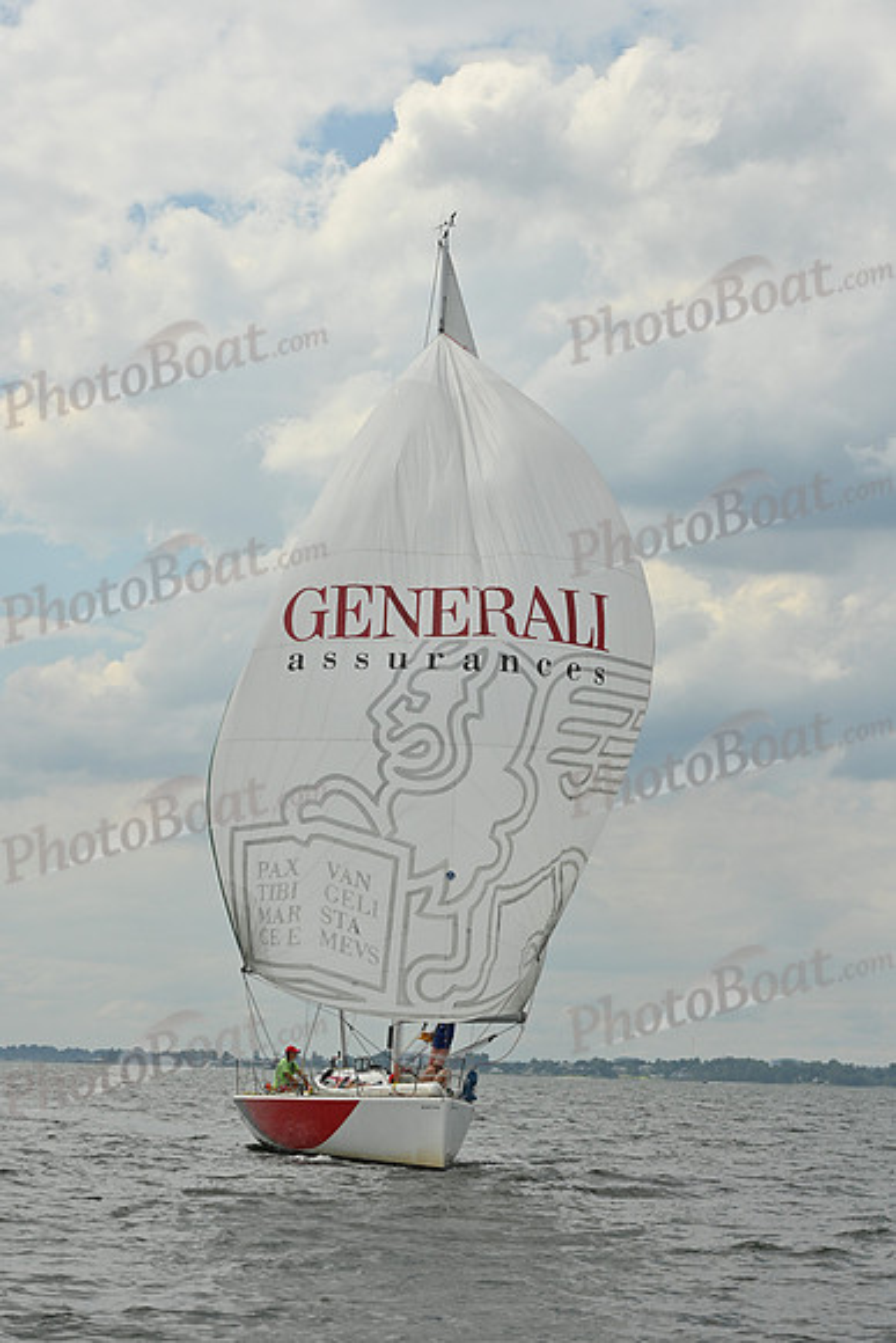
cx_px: 448
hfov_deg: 14.9
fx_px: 3432
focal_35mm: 92
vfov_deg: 22.1
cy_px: 672
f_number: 11
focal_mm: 92
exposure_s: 1/1250
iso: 320
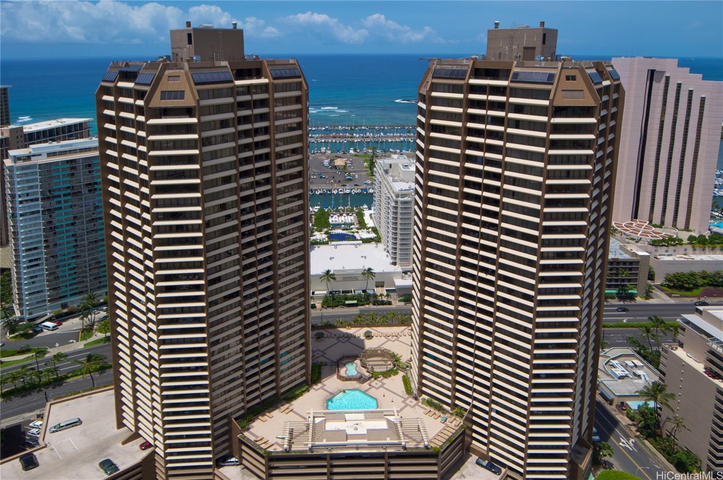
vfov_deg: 67.2
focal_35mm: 18
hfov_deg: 90.1
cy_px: 240
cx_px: 362
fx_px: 361
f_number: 11
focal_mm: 12
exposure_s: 1/500
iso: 200
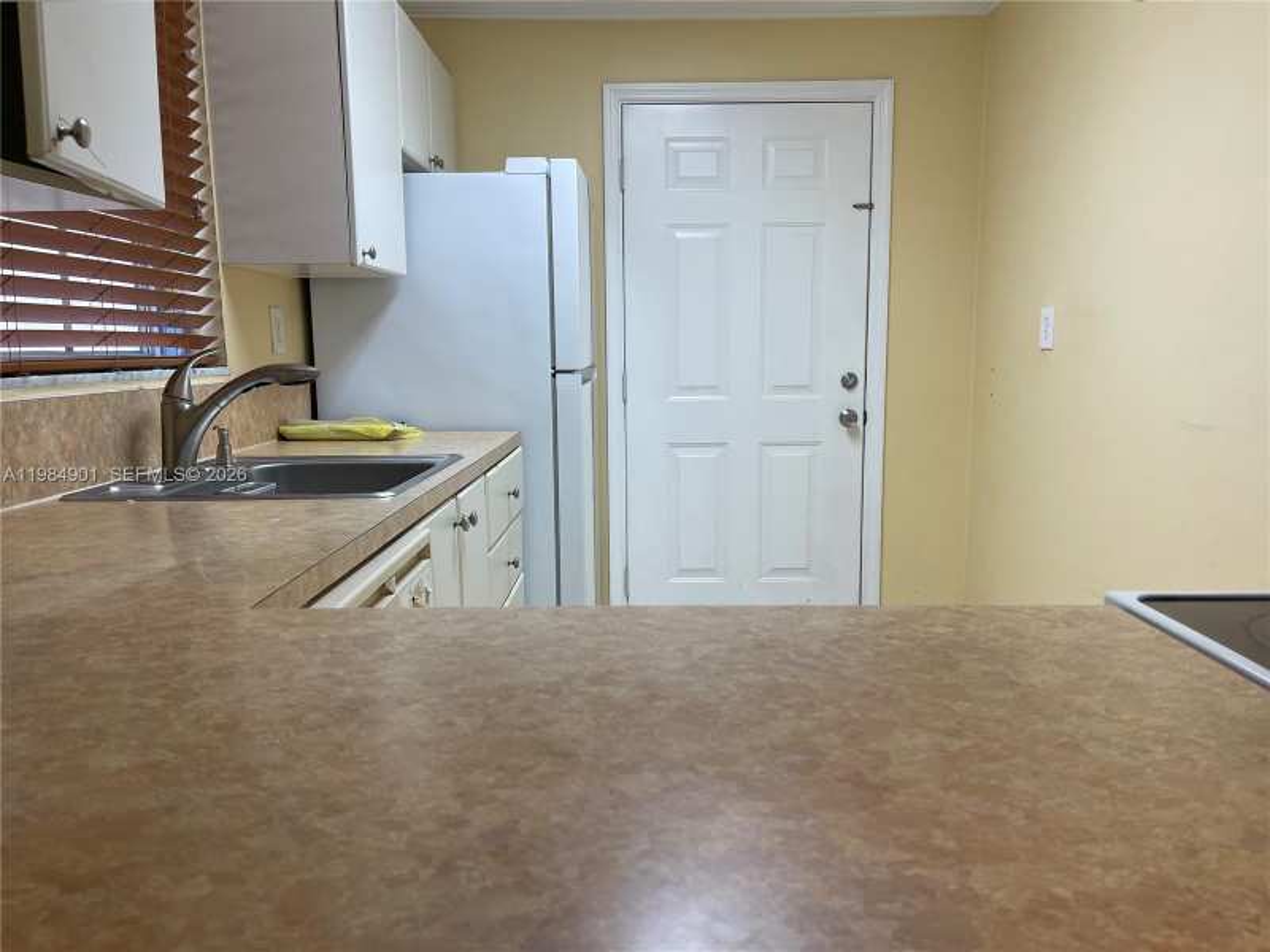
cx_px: 635
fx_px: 917
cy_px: 476
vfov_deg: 54.9
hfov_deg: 69.4
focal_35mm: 25
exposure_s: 1/120
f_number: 1.6
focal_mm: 5.1
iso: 64
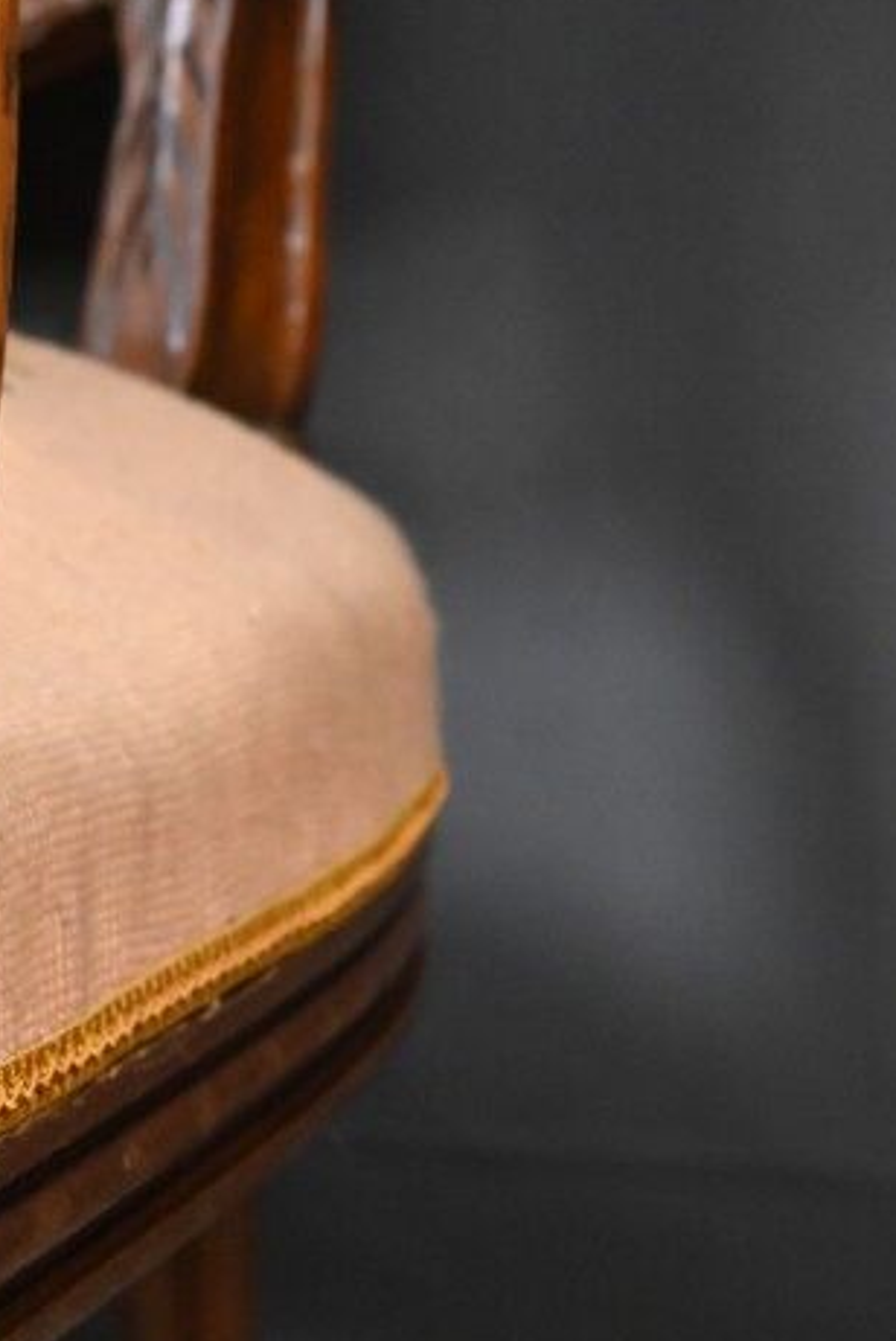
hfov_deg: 12.9
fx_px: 3877
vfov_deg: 19.6
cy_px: 559
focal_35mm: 104
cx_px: -134
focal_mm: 40
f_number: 5.6
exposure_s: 1/125
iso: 5000
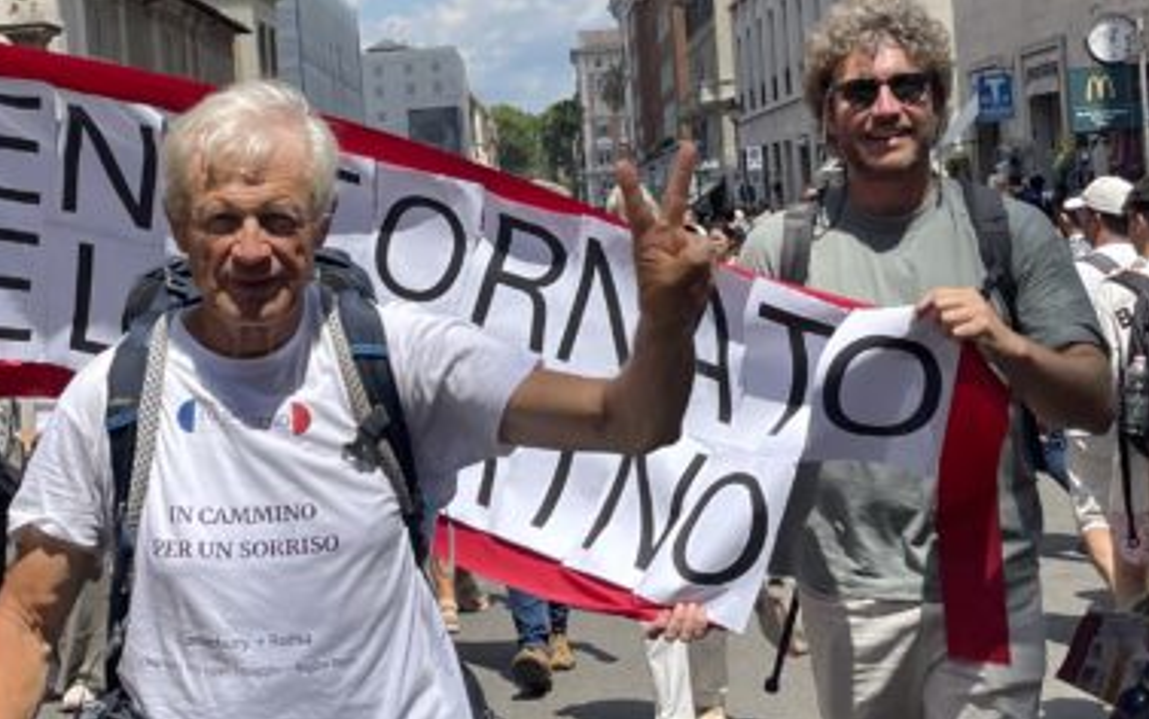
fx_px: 2256
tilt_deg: -2.9
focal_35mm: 72
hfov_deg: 28.6
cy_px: 238
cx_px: 509
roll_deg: +0.2
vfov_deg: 18.1
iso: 32
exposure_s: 1/3257
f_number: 1.6
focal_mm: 5.1
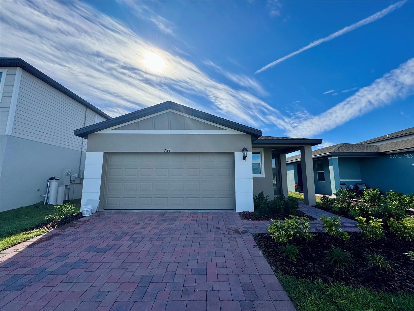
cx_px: 207
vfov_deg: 85.7
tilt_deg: +7.8
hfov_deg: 102.1
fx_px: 167
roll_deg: -1.8
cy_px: 156
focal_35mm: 14
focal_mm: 2.22
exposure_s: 1/2083
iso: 50
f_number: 2.2
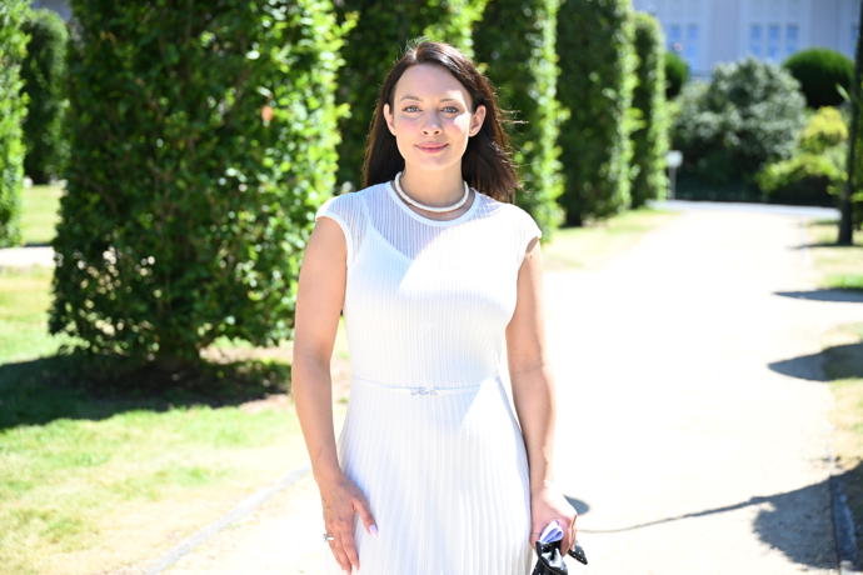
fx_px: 1270
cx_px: 432
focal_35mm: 53
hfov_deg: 37.5
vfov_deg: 25.5
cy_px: 288
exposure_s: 1/3200
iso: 800
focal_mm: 53
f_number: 2.8
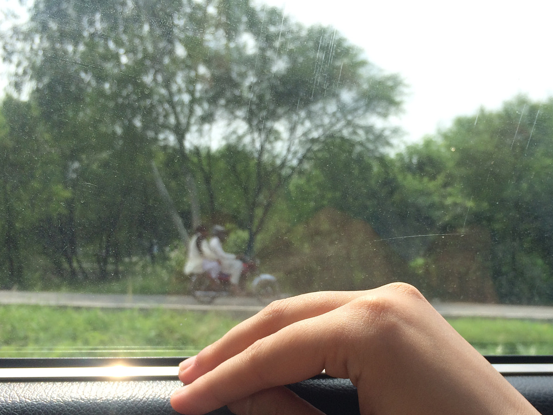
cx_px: 338
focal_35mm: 39
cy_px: 261
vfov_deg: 36.6
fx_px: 623
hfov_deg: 47.5
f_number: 2.2
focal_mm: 4.15
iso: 32
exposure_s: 1/1244
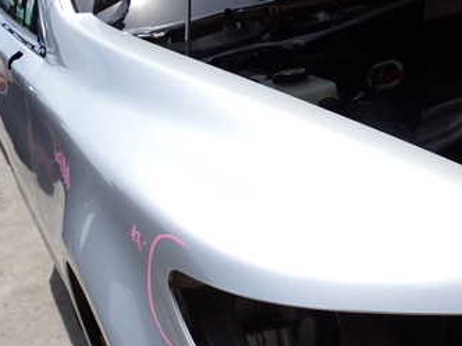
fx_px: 868
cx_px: 355
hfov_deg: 29.3
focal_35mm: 65
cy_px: 243
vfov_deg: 22.4
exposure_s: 1/200
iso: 100
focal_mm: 6.37
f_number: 10
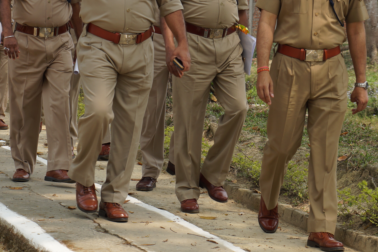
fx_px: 1605
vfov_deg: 8.9
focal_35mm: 153
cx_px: 206
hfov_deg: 13.4
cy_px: 39
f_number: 5.6
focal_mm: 50
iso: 100
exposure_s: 1/250
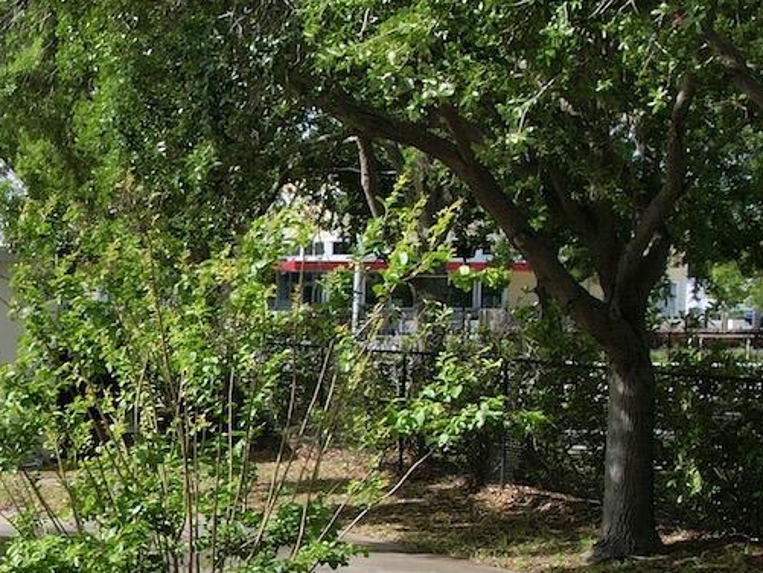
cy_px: 539
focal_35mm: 95
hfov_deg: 19.0
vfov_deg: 15.4
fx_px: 2094
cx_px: -257
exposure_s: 1/3000
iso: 100
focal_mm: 8.38
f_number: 2.8
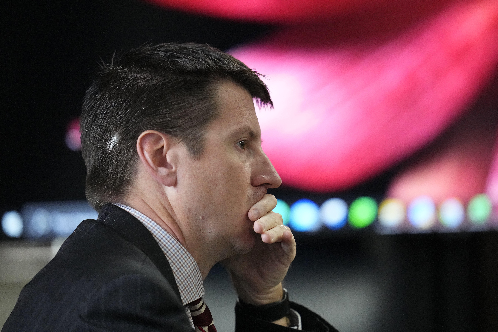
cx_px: 249
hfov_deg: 5.2
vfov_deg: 3.4
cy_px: 166
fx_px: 5533
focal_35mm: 400
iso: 10000
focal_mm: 400
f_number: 2.8
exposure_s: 1/500
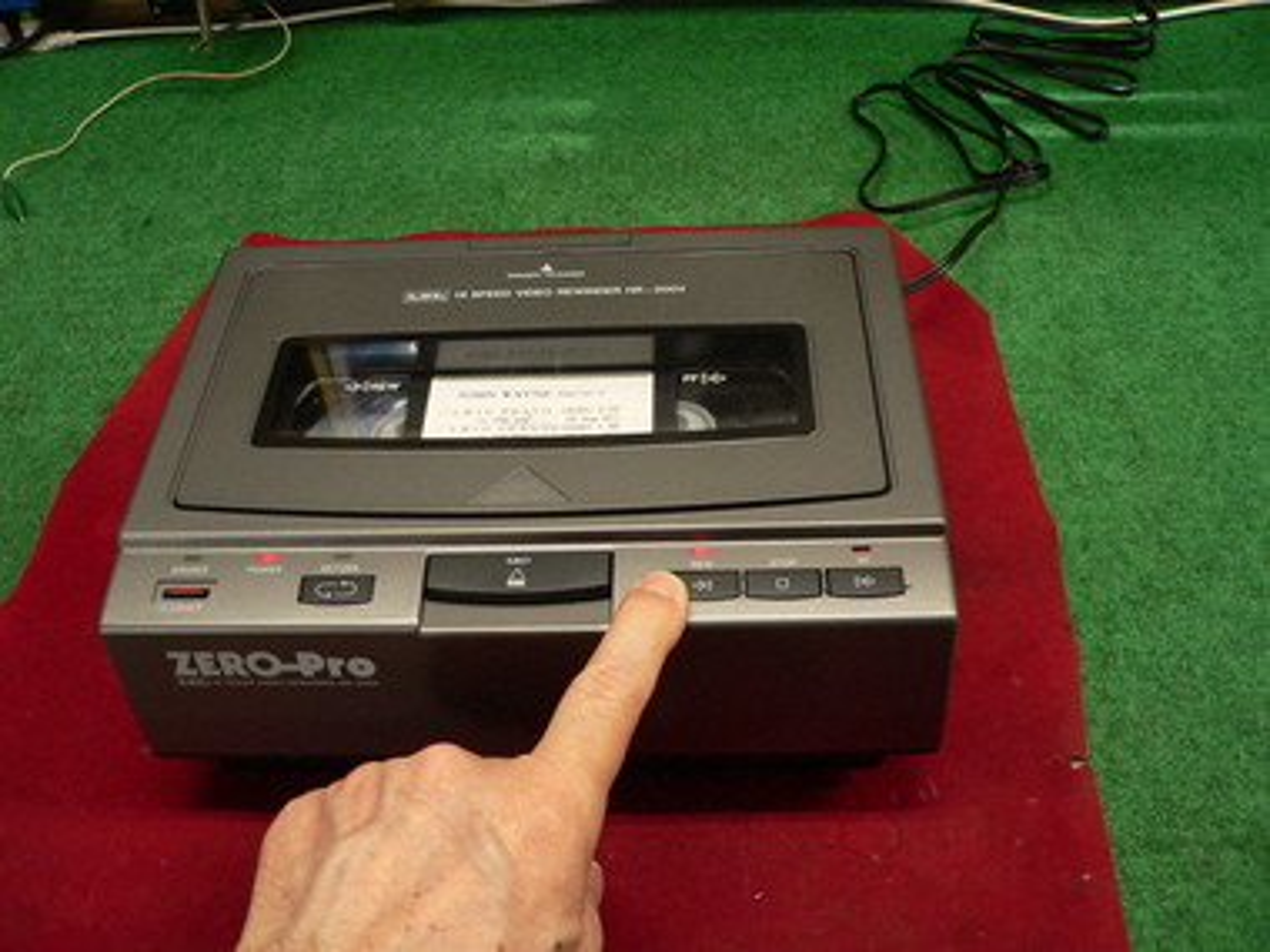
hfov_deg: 51.4
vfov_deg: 39.7
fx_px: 1321
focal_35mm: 36
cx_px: 635
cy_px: 476
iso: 200
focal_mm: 6
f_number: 2.8
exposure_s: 1/25
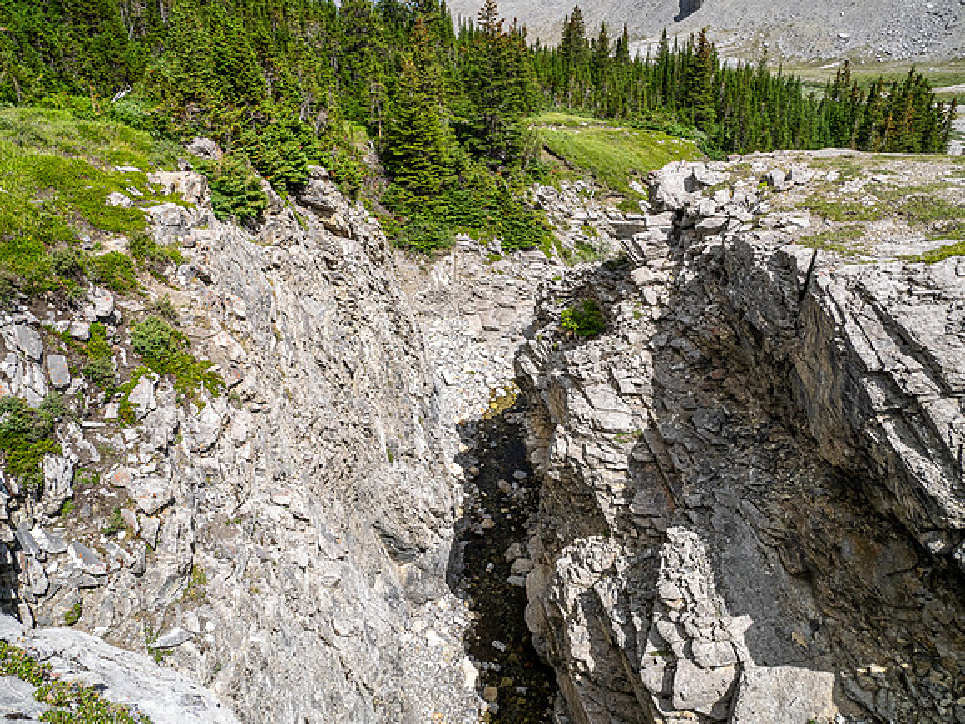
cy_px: 362
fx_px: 669
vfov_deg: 56.8
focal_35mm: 24
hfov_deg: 71.6
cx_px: 482
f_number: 8
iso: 200
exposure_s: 1/320
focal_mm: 12
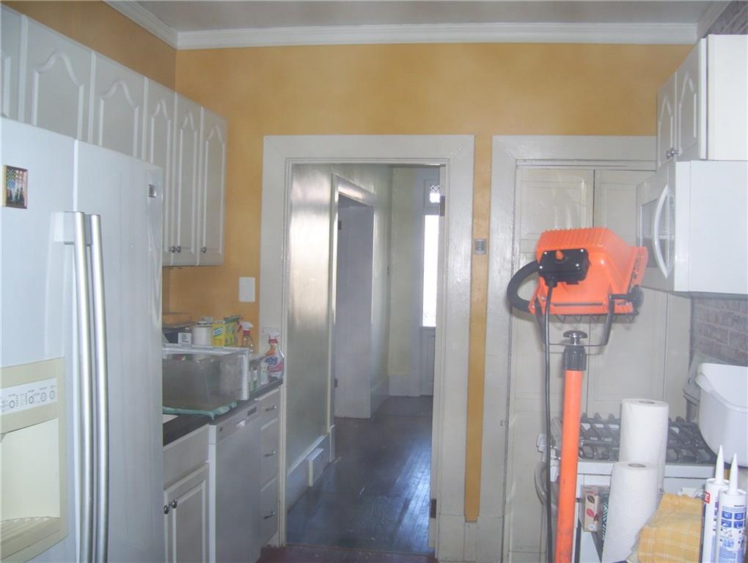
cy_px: 282
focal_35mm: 36
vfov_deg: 39.7
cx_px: 374
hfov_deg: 51.3
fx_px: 779
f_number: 2.7
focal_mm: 6
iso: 80
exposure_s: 1/60
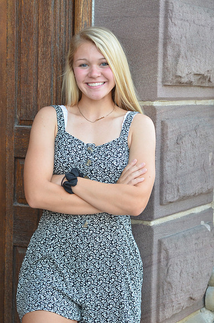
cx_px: 107
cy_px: 162
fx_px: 887
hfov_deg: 13.8
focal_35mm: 99
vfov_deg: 20.7
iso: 800
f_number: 4
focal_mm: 66
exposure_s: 1/250
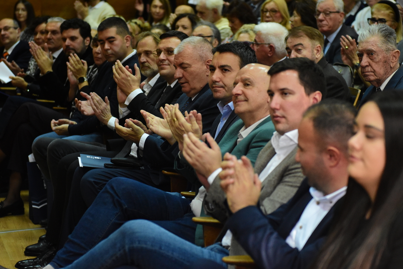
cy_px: 134
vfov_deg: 13.0
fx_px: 1175
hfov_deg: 19.5
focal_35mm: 105
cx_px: 202
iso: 3200
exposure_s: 1/500
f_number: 2.8
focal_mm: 70
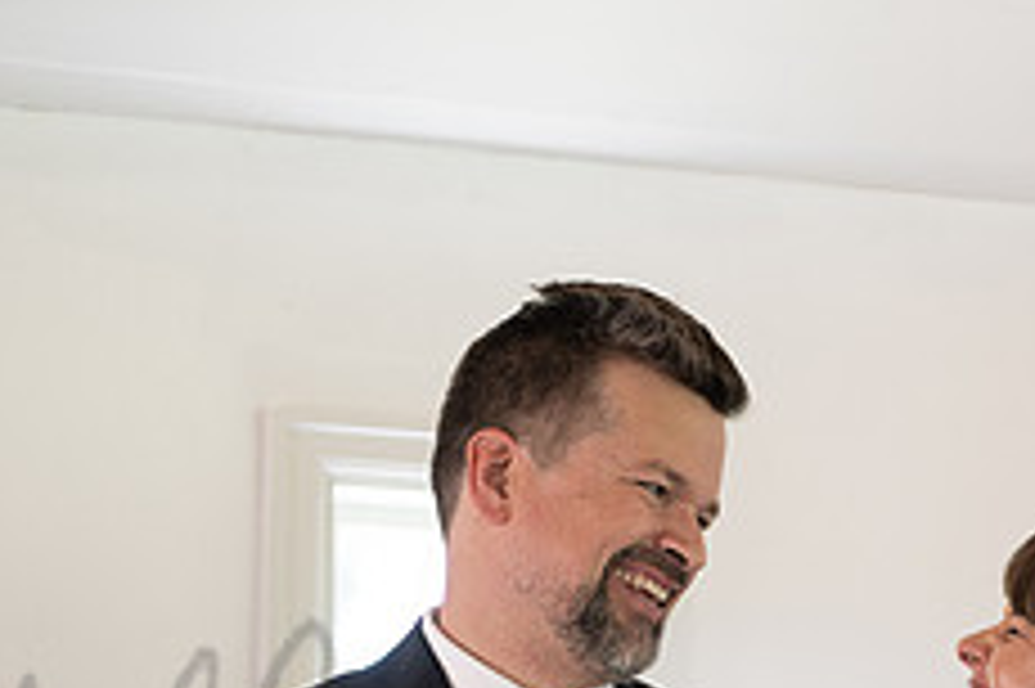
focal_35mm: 126
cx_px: 1044
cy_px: 787
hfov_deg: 15.9
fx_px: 3620
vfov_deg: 10.7
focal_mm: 50
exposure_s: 1/200
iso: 640
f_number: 2.2
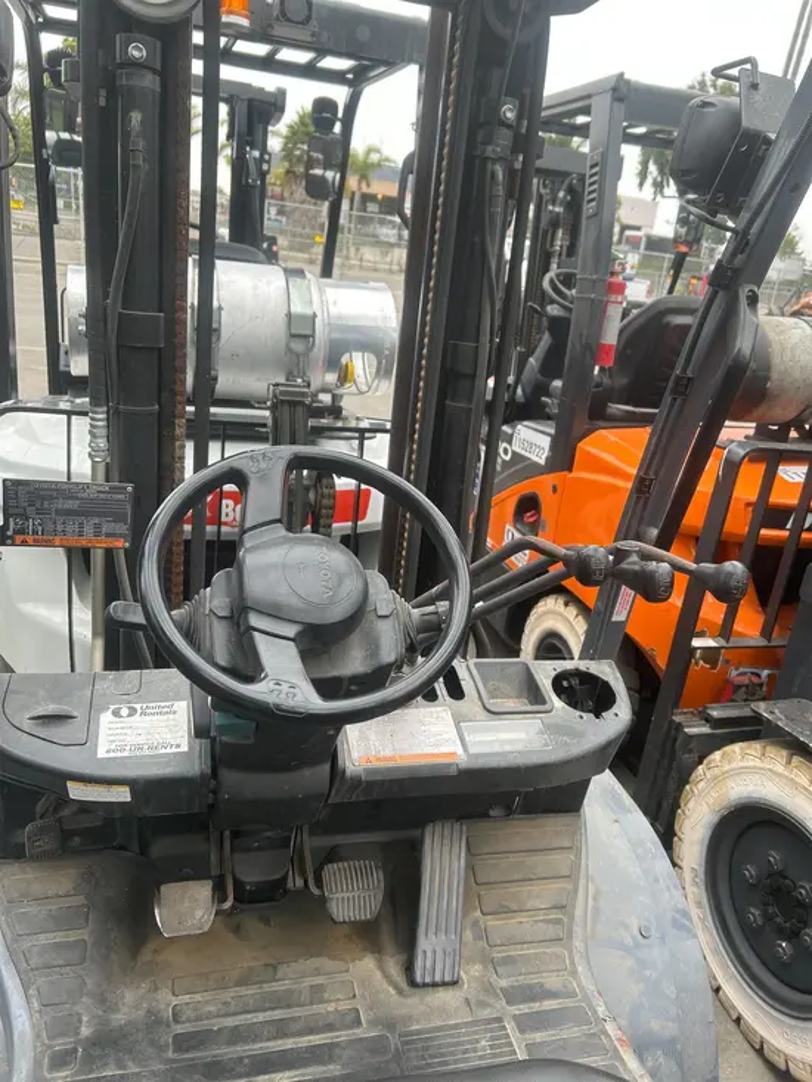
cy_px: 541
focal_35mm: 26
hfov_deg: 53.1
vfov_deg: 67.3
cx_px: 406
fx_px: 813
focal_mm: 5.7
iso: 40
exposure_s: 1/155
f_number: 1.5
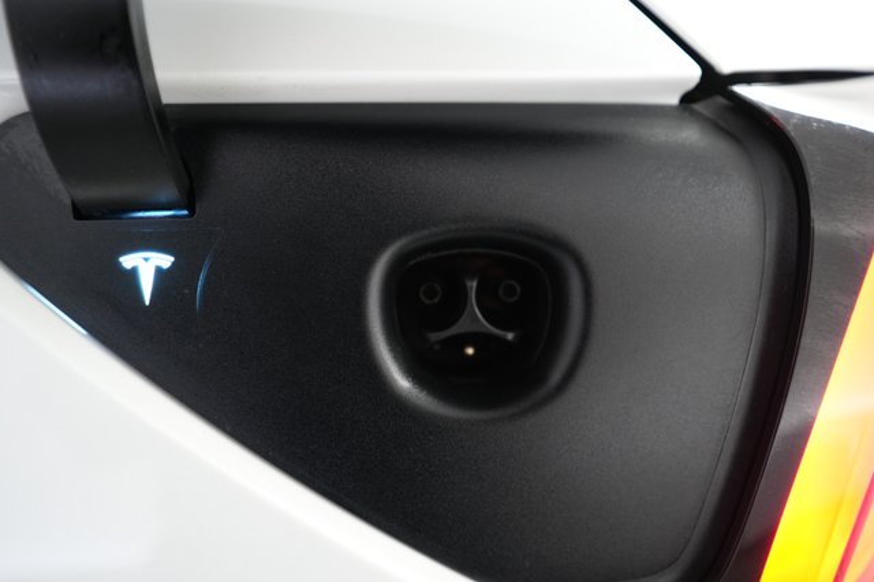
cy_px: 291
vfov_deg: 51.2
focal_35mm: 25
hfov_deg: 71.5
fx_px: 607
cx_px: 437
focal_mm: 25
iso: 2000
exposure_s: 1/60
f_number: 2.8
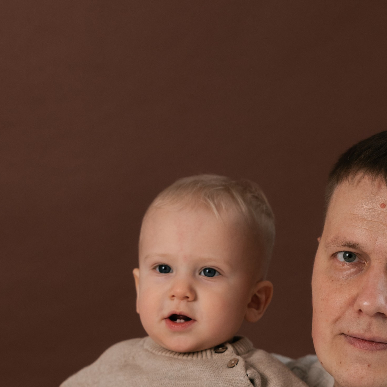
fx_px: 2530
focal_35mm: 200
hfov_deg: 8.7
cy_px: 268
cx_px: 262
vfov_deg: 8.7
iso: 320
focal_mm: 85
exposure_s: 1/250
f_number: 2.5
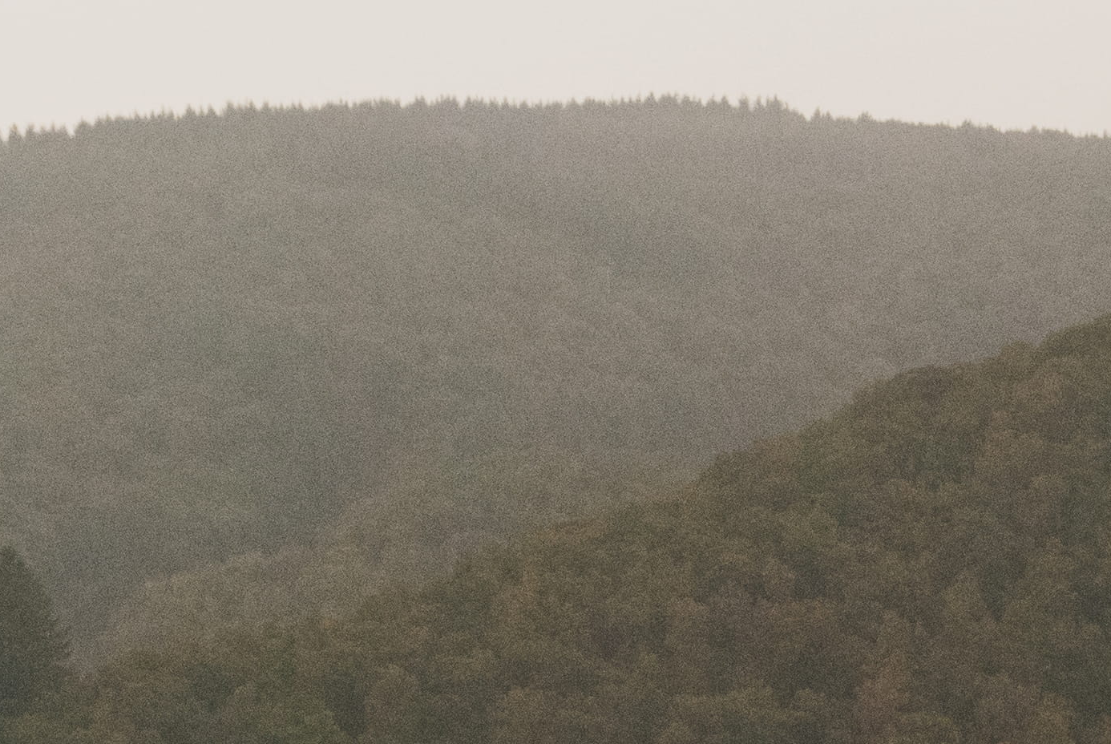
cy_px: 988
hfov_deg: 8.9
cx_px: 312
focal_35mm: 230
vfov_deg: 5.9
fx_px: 7119
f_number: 9
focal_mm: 55
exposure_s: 1/1600
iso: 1600
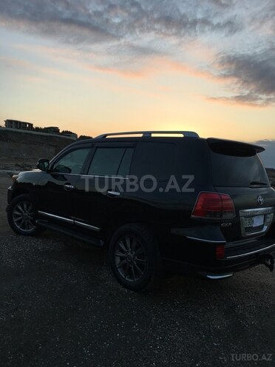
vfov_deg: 61.7
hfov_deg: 48.2
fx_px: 307
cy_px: 184
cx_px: 138
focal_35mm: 29
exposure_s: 1/364
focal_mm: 4.15
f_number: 2.2
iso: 25
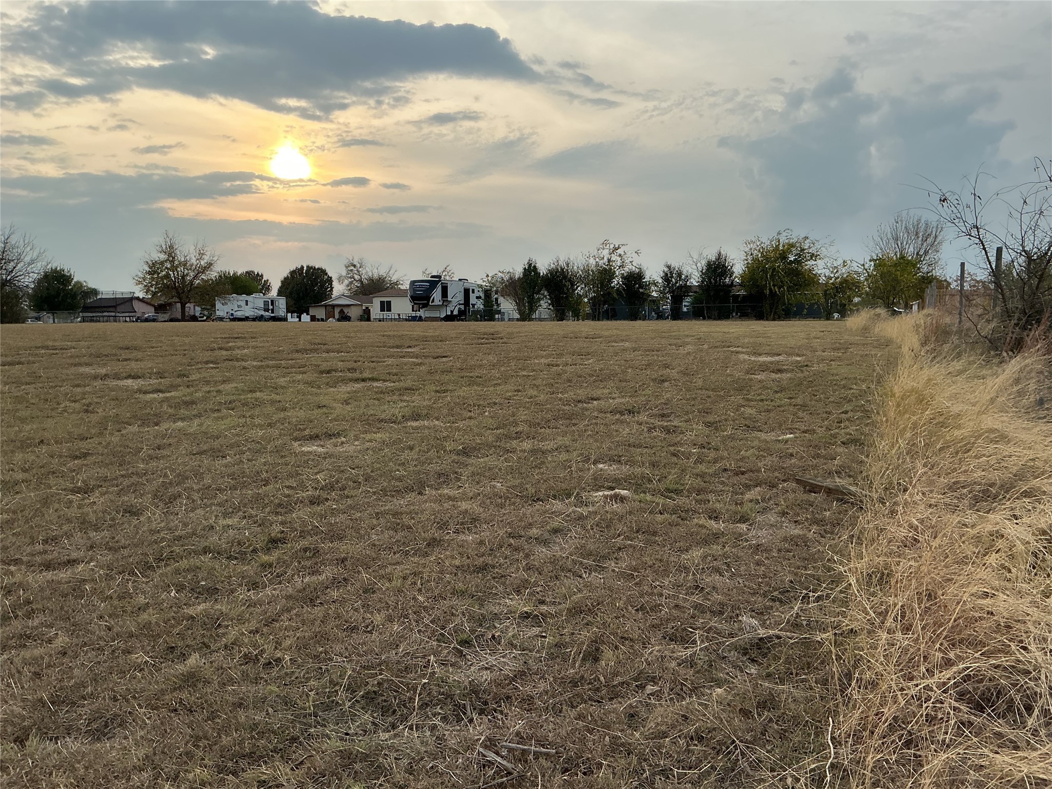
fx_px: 881
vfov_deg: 48.2
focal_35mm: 29
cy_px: 394
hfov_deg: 61.7
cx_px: 526
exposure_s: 1/855
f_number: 1.8
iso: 25
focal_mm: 3
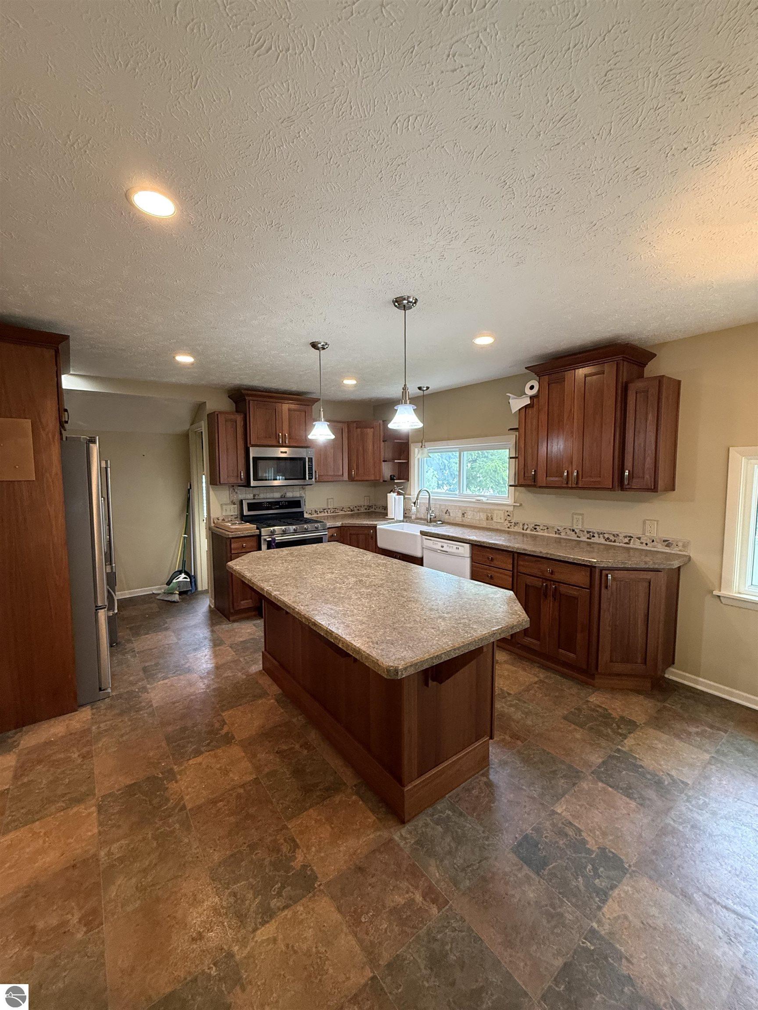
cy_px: 505
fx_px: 409
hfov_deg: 85.7
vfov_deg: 102.1
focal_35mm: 14
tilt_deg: -4.4
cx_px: 379
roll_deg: -0.3
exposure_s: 1/60
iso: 320
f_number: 2.2
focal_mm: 2.22
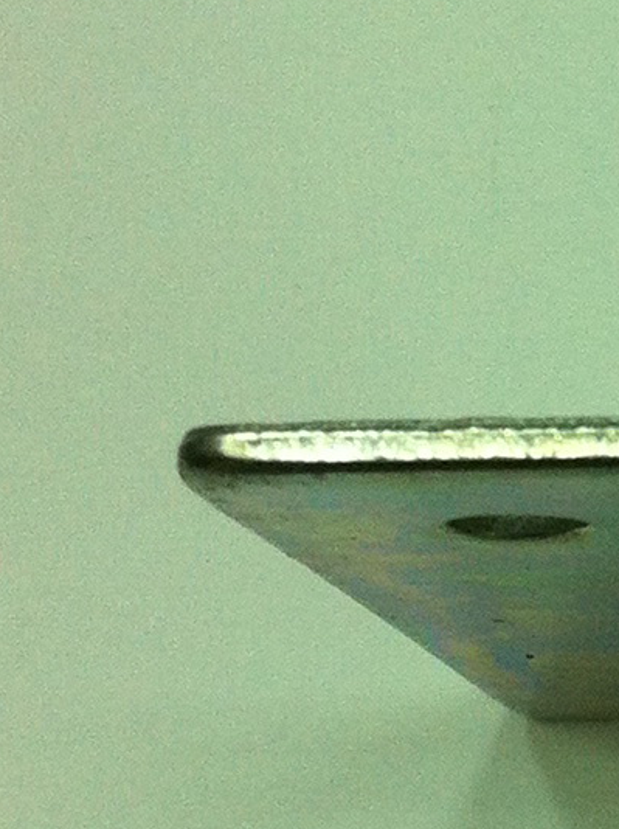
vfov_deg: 11.6
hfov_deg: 8.3
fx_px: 4063
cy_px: 697
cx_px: 1238
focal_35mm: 170
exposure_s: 1/30
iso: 80
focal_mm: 3.85
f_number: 2.8
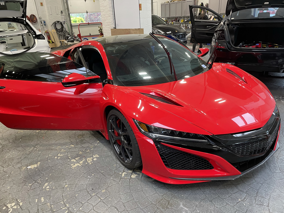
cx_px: 142
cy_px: 106
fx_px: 213
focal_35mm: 26
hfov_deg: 67.3
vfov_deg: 53.1
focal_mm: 4.2
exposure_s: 1/92
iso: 125
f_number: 1.6
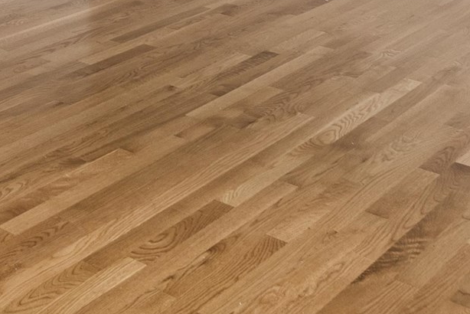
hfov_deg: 26.9
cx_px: 169
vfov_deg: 15.1
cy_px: -293
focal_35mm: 75
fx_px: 980
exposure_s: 2.5
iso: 200
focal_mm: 10
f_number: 8
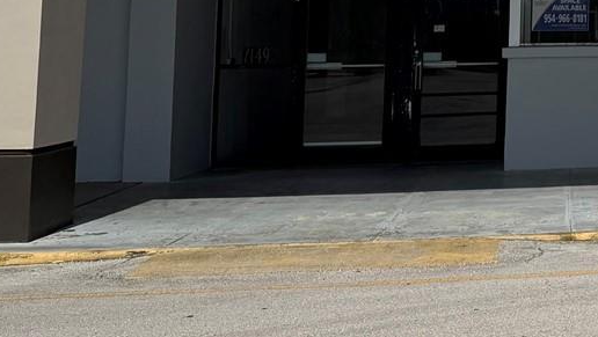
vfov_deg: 14.4
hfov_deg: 23.0
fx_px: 1285
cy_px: -90
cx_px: 801
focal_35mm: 81
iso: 80
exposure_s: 1/11905
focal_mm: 6.76
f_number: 1.78
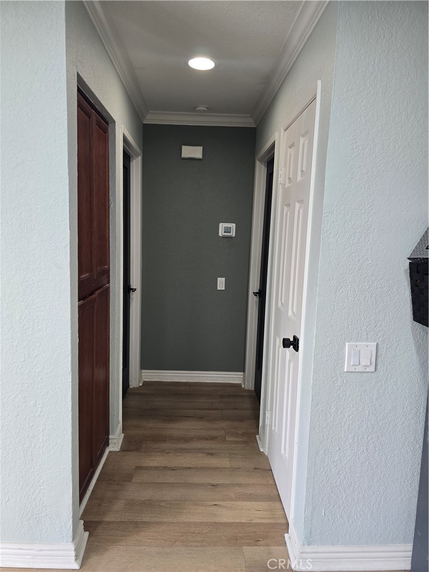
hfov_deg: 58.9
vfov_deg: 73.9
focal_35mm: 23
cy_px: 286
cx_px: 214
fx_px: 380
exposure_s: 1/120
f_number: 1.7
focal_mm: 6.3
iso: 250
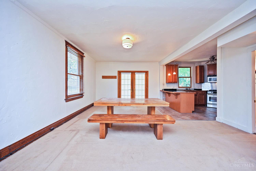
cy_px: 86
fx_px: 100
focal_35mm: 14
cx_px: 128
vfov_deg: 81.2
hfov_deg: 104.3
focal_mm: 14
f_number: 4
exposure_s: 1/60
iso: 320
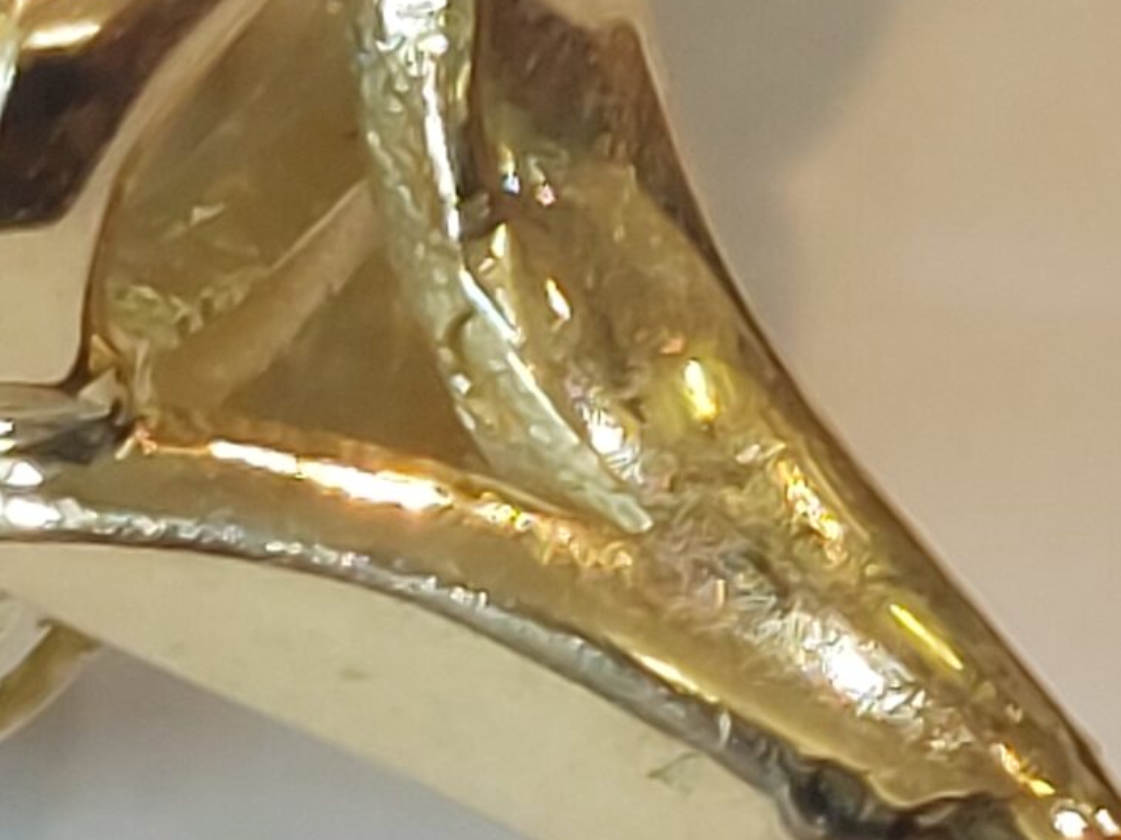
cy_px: 505
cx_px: 1119
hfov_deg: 21.3
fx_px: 2882
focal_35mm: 89
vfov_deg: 16.6
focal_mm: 5.23
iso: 32
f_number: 1.8
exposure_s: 1/50
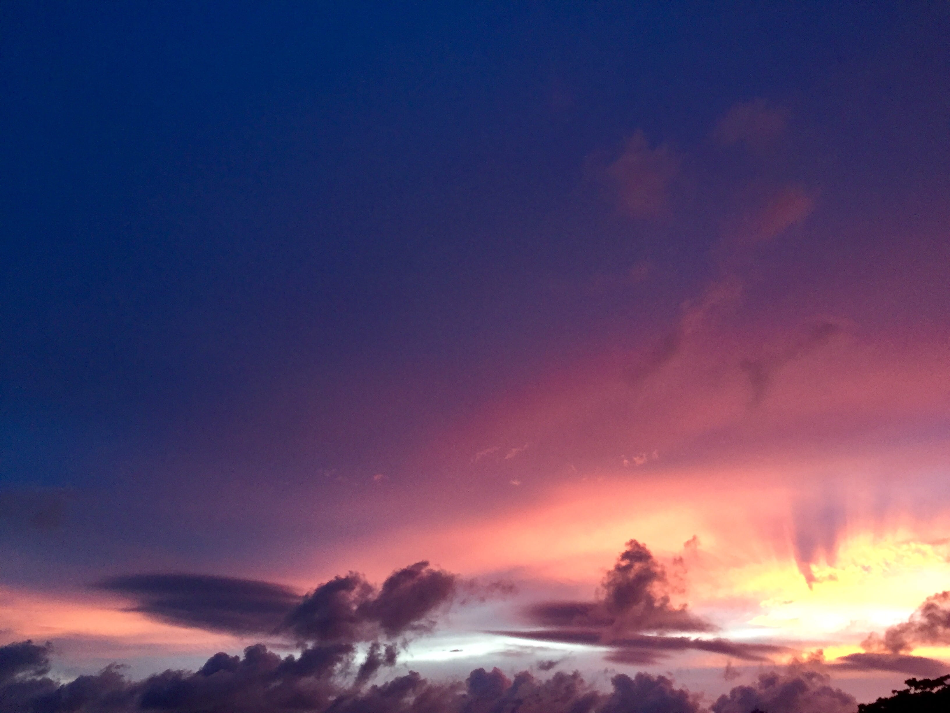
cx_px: 475
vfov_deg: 48.2
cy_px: 356
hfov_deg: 61.7
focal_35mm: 29
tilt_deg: +28.9
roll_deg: -1.3
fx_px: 796
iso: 160
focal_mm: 4.15
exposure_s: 1/33
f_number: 2.2
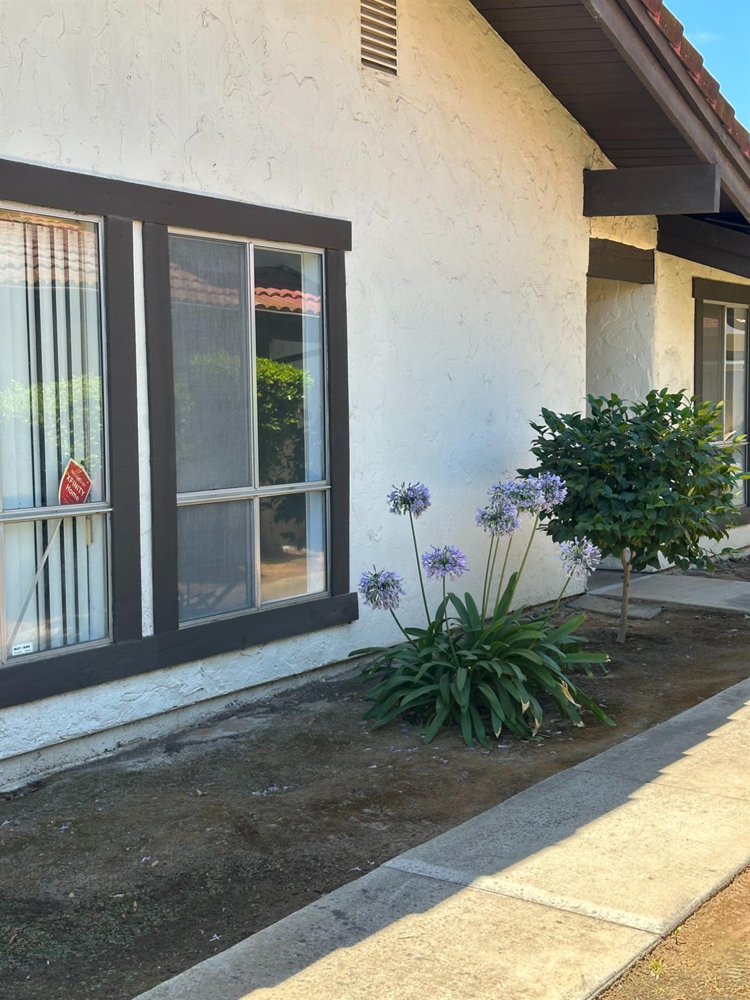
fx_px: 1387
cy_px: 500
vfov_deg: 39.7
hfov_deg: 30.3
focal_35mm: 48
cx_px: 375
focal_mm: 6.86
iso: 64
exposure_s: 1/694
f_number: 1.78
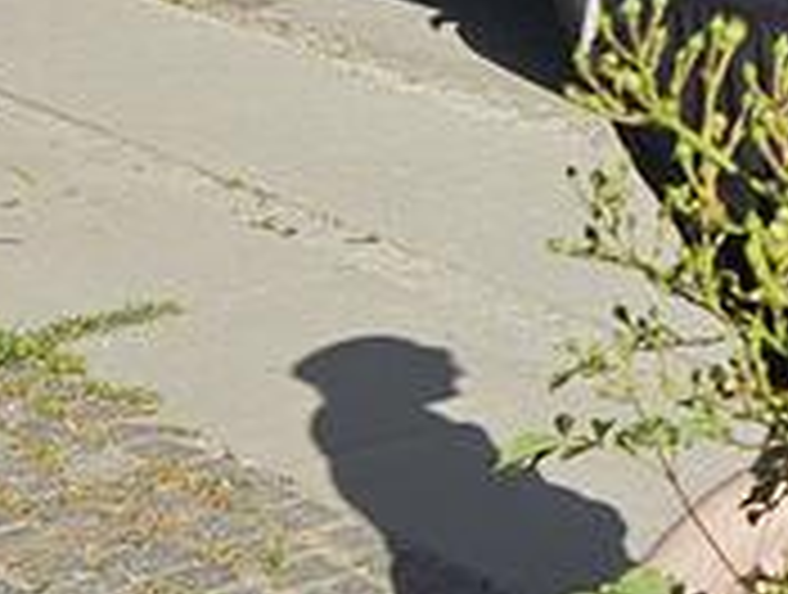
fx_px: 3444
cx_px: 1310
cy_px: -482
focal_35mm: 151
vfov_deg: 9.4
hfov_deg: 12.2
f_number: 1.8
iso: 25
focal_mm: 5.4
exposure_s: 1/2204
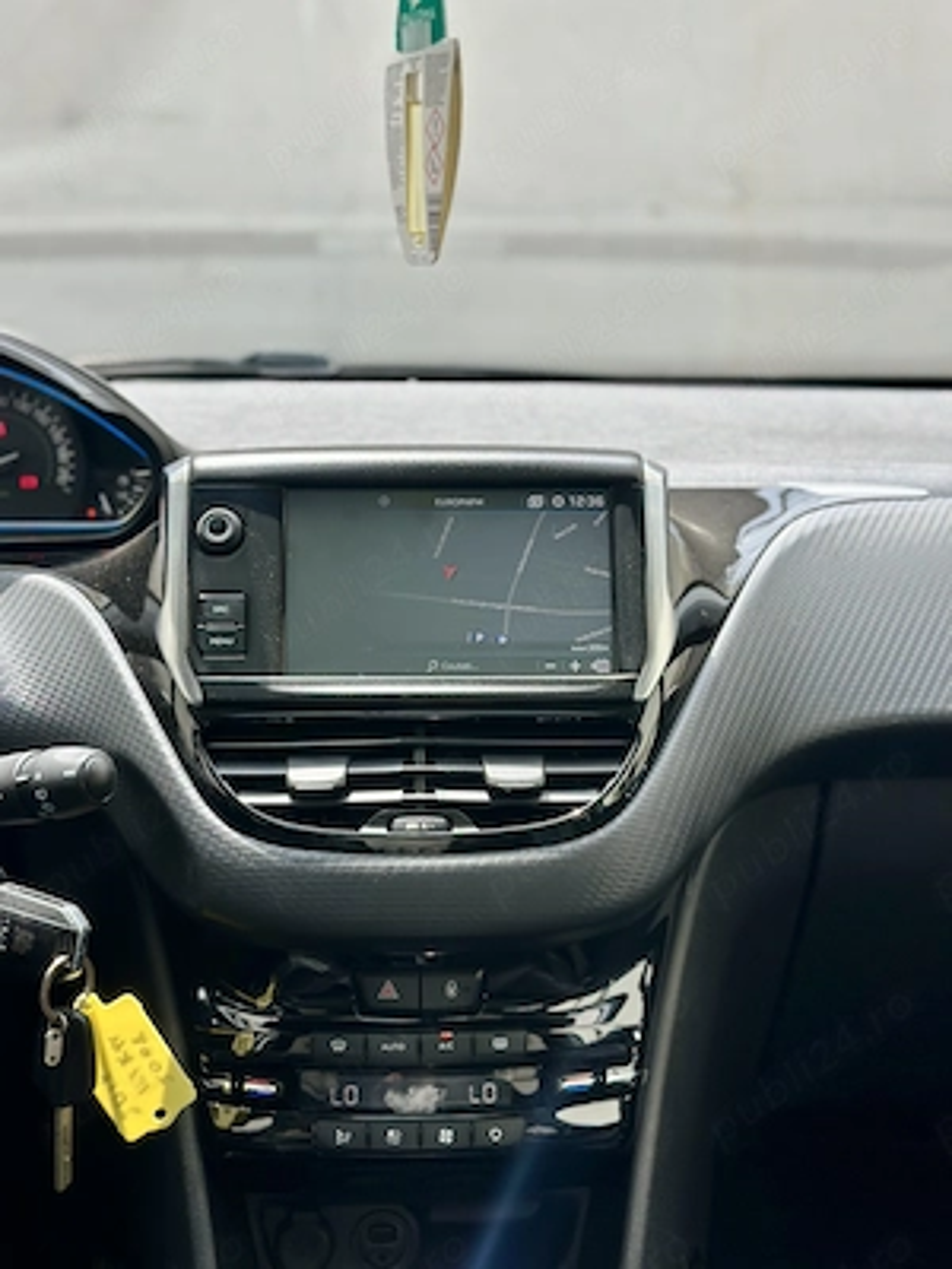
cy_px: 634
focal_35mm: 48
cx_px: 476
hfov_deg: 30.3
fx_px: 1760
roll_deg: -1.8
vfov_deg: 39.7
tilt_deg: -12.0
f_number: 1.78
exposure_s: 1/762
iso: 80
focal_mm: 6.86
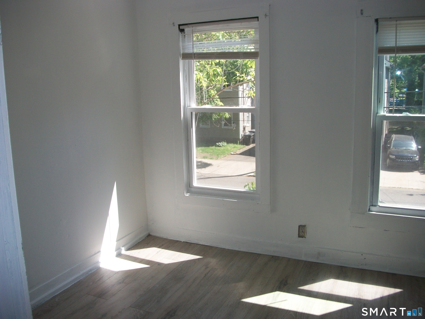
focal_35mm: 32
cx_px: 212
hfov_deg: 56.8
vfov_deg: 44.2
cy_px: 160
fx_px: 393
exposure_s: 1/320
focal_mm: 5.7
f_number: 2.9
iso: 80
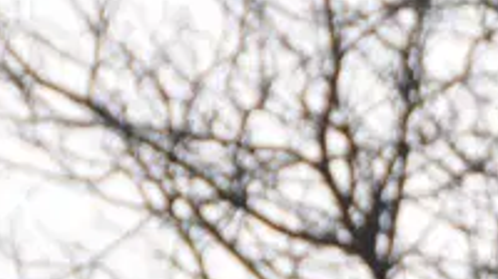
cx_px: 926
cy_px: 325
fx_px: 21158
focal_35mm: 1604
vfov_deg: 0.8
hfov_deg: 1.3
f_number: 5.6
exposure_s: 1/8000
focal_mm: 170
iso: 800
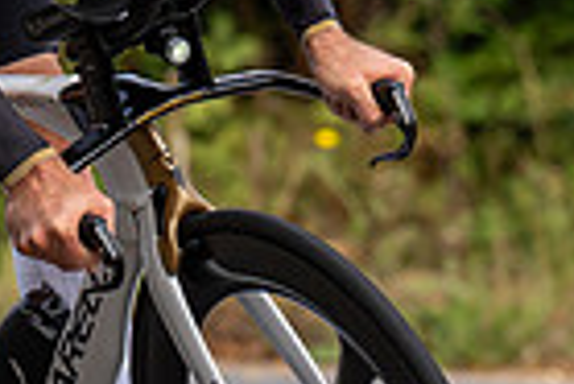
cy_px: -236
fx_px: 16200
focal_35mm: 1015
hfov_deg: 2.0
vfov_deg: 1.4
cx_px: 23
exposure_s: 1/1000
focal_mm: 167
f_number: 4
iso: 125
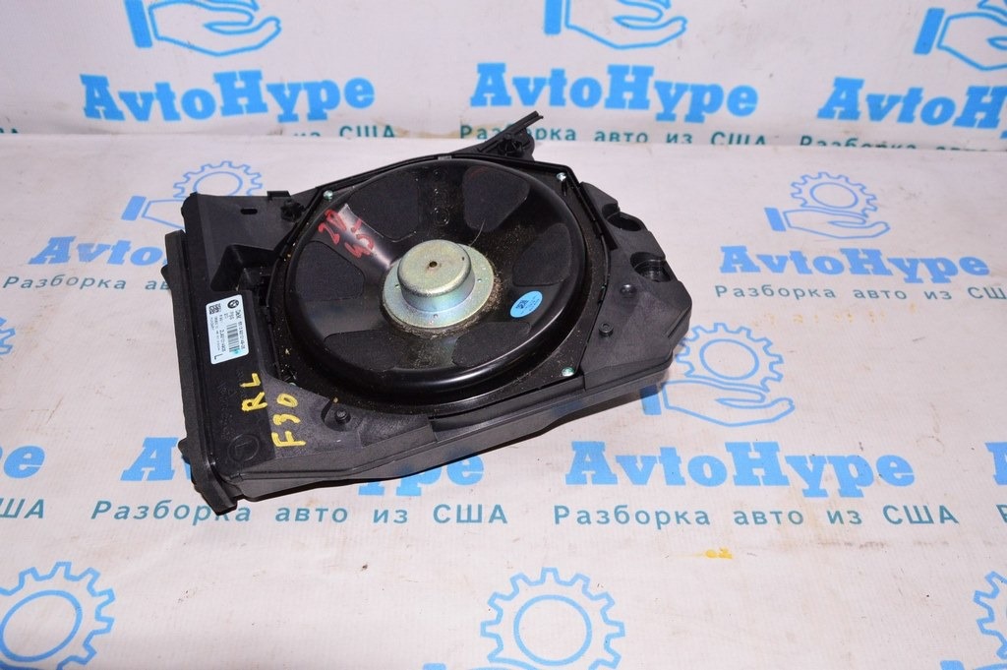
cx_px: 504
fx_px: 922
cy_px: 335
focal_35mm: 33
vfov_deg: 39.9
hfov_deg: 57.3
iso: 1600
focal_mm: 22
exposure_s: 1/200
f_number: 8
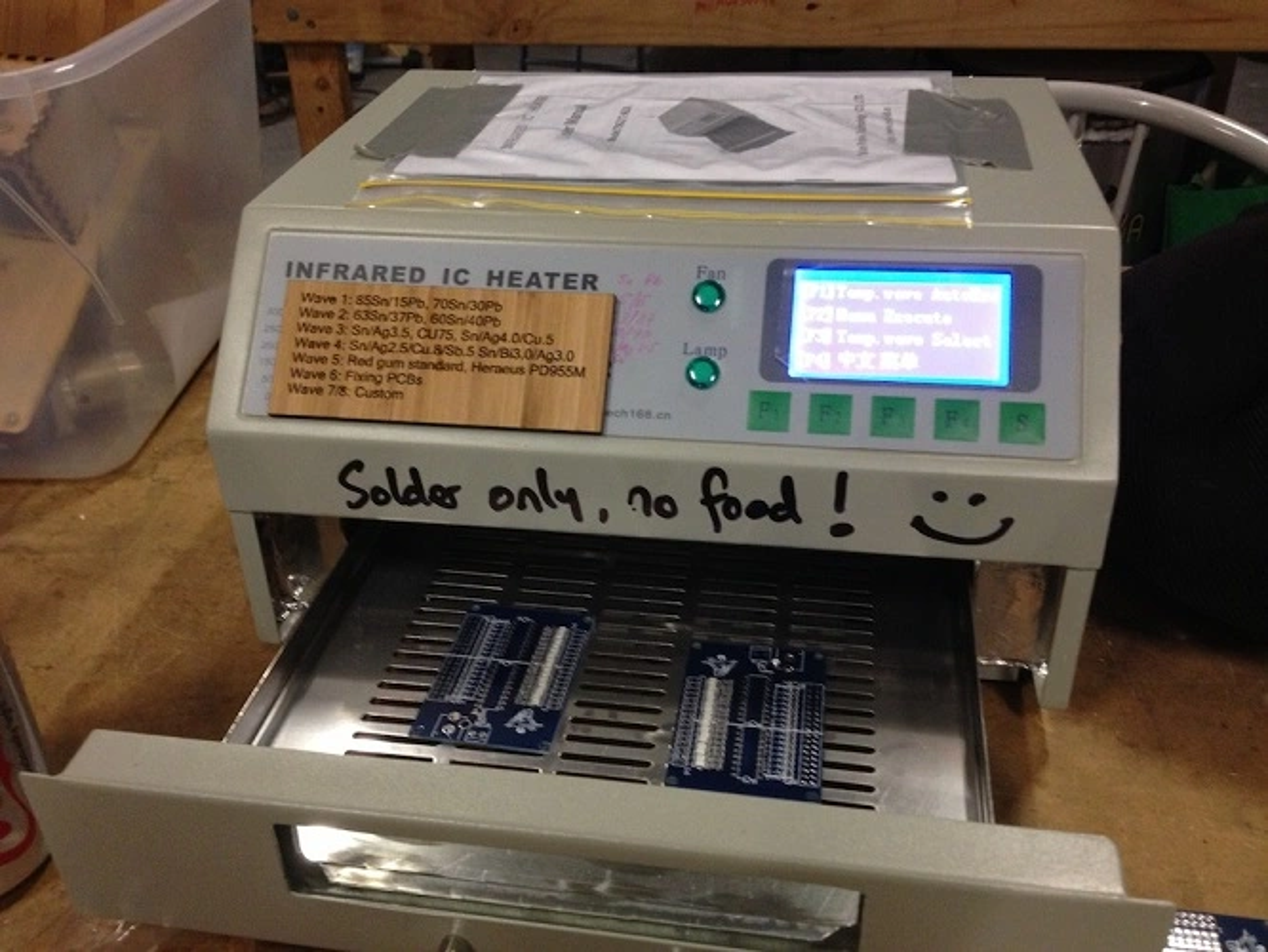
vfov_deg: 40.7
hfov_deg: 52.6
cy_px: 476
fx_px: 1283
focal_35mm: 35
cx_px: 634
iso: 200
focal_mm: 4.28
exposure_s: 1/20
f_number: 2.4
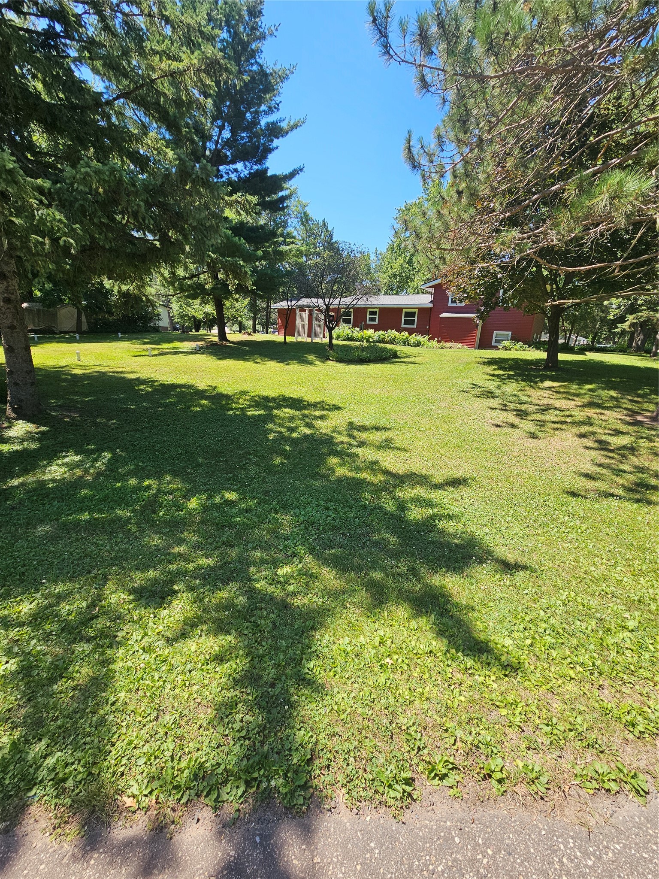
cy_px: 440
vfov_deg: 106.2
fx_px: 330
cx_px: 330
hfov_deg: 89.9
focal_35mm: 13
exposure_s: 1/841
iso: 50
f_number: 2.2
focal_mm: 2.2
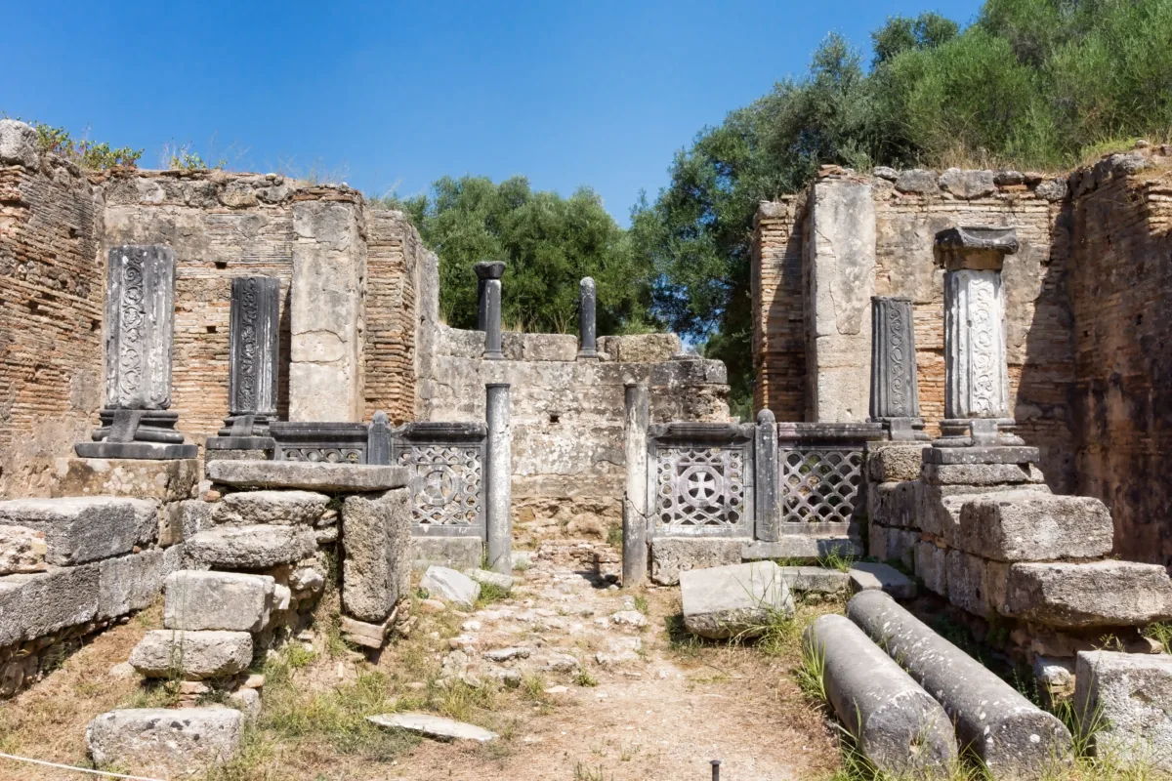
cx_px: 586
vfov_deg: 40.0
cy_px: 390
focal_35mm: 33
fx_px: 1074
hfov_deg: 57.2
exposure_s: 1/350
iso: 100
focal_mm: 22
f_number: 8
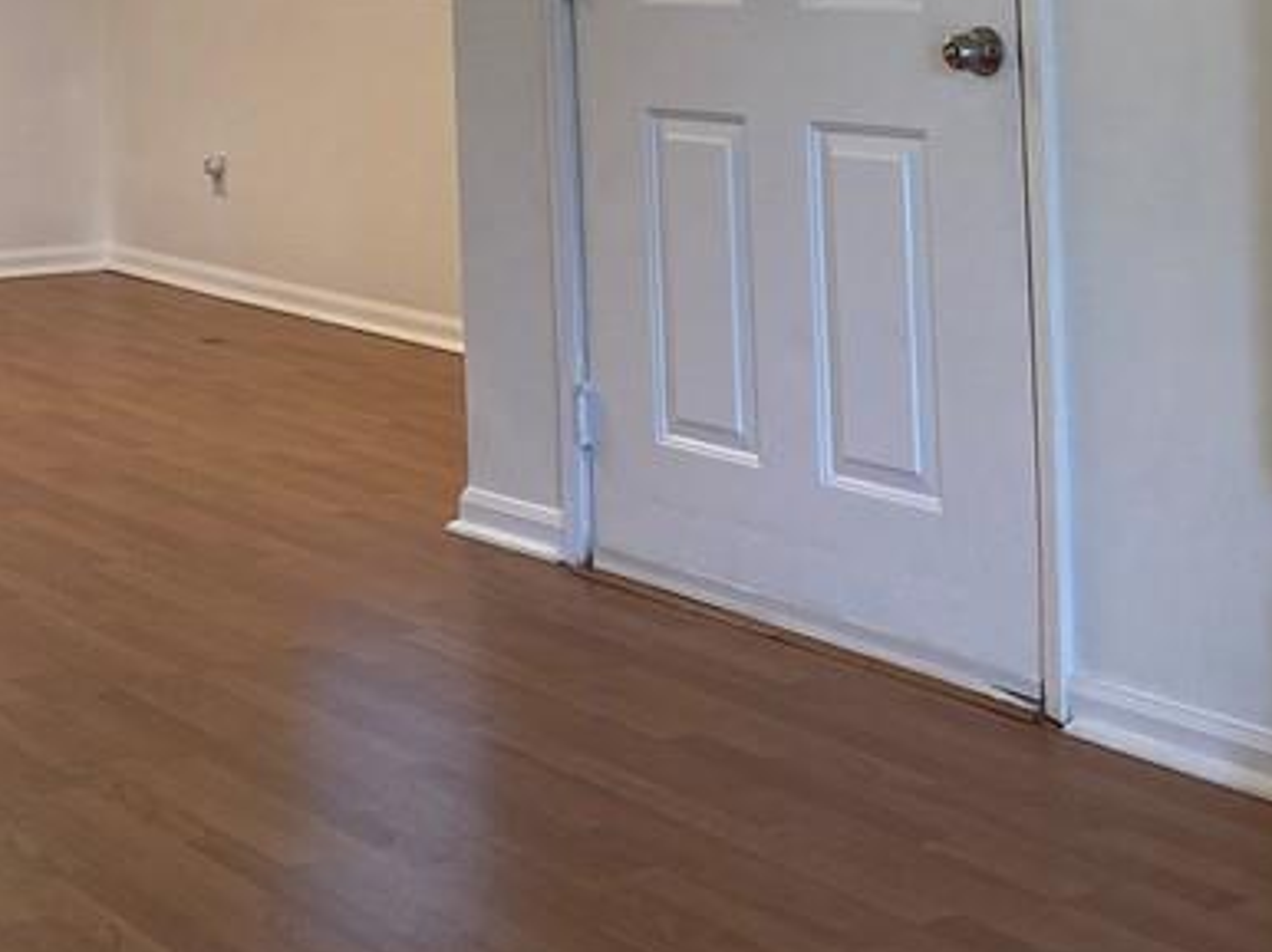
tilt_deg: +2.5
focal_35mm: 69
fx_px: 2534
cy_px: -165
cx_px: -165
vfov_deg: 20.1
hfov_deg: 25.8
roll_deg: +0.6
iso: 100
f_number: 1.8
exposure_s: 1/120
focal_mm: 4.25
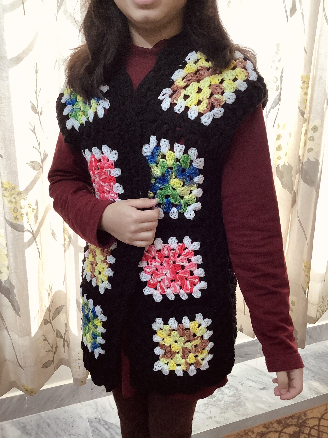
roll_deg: -1.2
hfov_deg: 45.4
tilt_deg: -19.0
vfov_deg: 58.4
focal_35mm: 31
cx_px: 164
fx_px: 392
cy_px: 219
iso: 160
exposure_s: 1/60
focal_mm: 3.3
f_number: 2.4
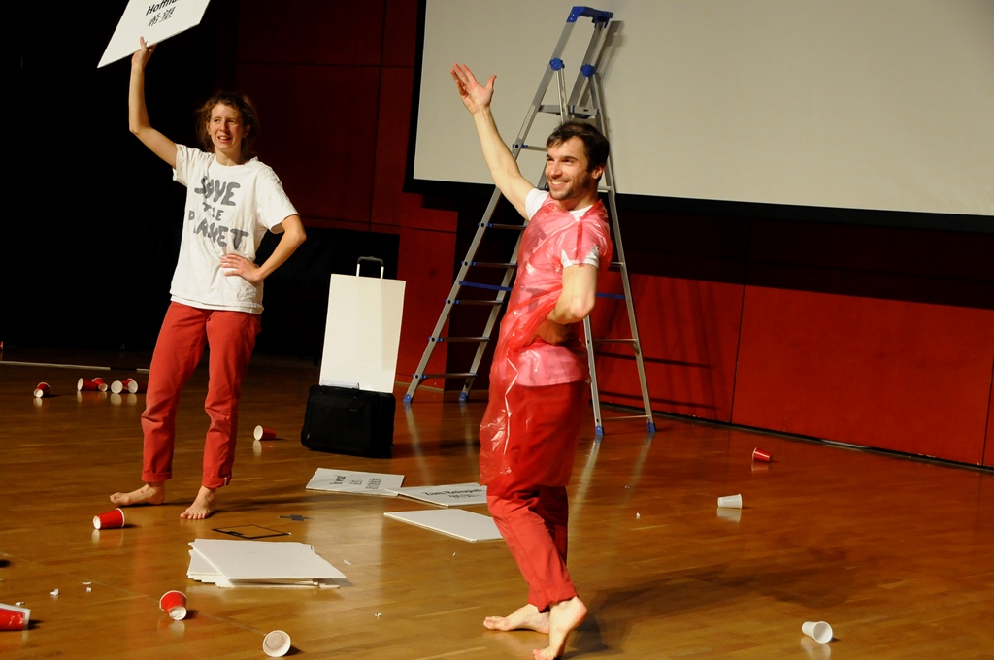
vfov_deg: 20.6
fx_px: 1820
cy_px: 330
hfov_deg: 30.5
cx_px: 497
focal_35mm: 66
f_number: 6.3
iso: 1600
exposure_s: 1/80
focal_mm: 44
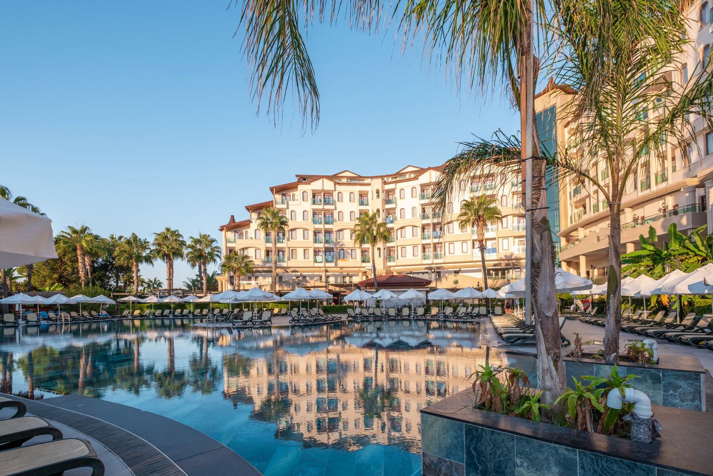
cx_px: 356
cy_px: 238
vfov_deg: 73.8
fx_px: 317
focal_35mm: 16
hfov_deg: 96.7
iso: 160
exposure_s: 1/125
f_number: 6.4
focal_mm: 10.5
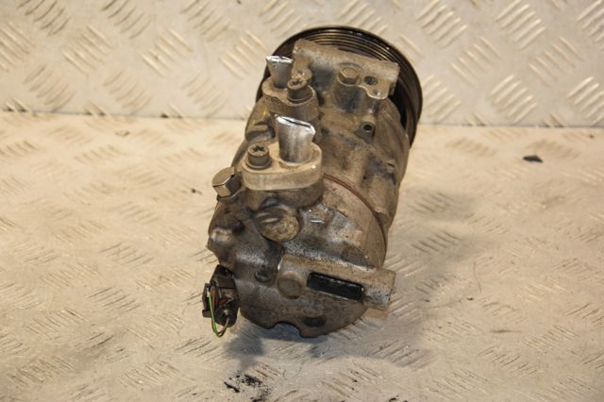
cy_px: 201
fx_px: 1761
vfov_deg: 13.0
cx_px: 302
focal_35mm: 105
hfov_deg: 19.5
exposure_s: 1/200
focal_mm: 70
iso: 800
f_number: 5.6
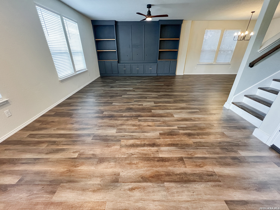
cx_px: 140
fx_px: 105
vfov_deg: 89.9
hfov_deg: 106.2
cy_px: 105
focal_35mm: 13
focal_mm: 1.57
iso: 640
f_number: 1.8
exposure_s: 1/60
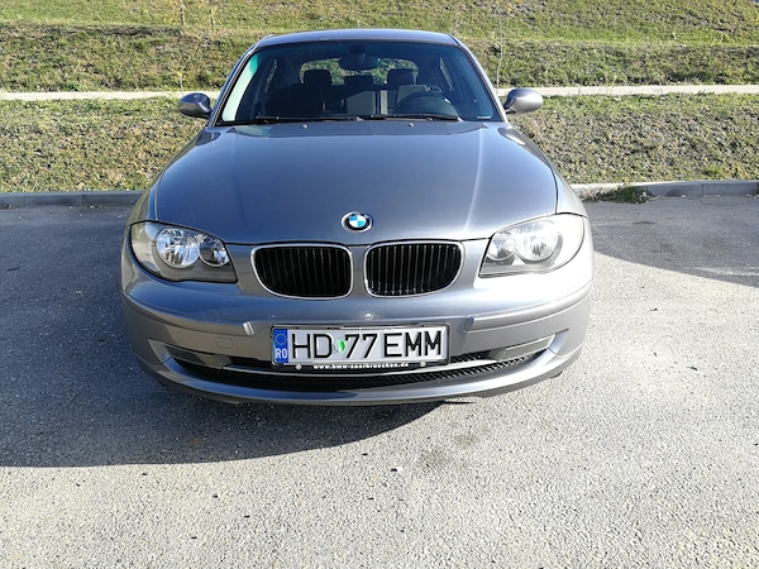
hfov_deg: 65.3
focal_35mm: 27
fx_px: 592
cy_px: 284
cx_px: 380
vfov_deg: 51.4
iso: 50
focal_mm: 3.95
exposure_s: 1/313
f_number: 2.2
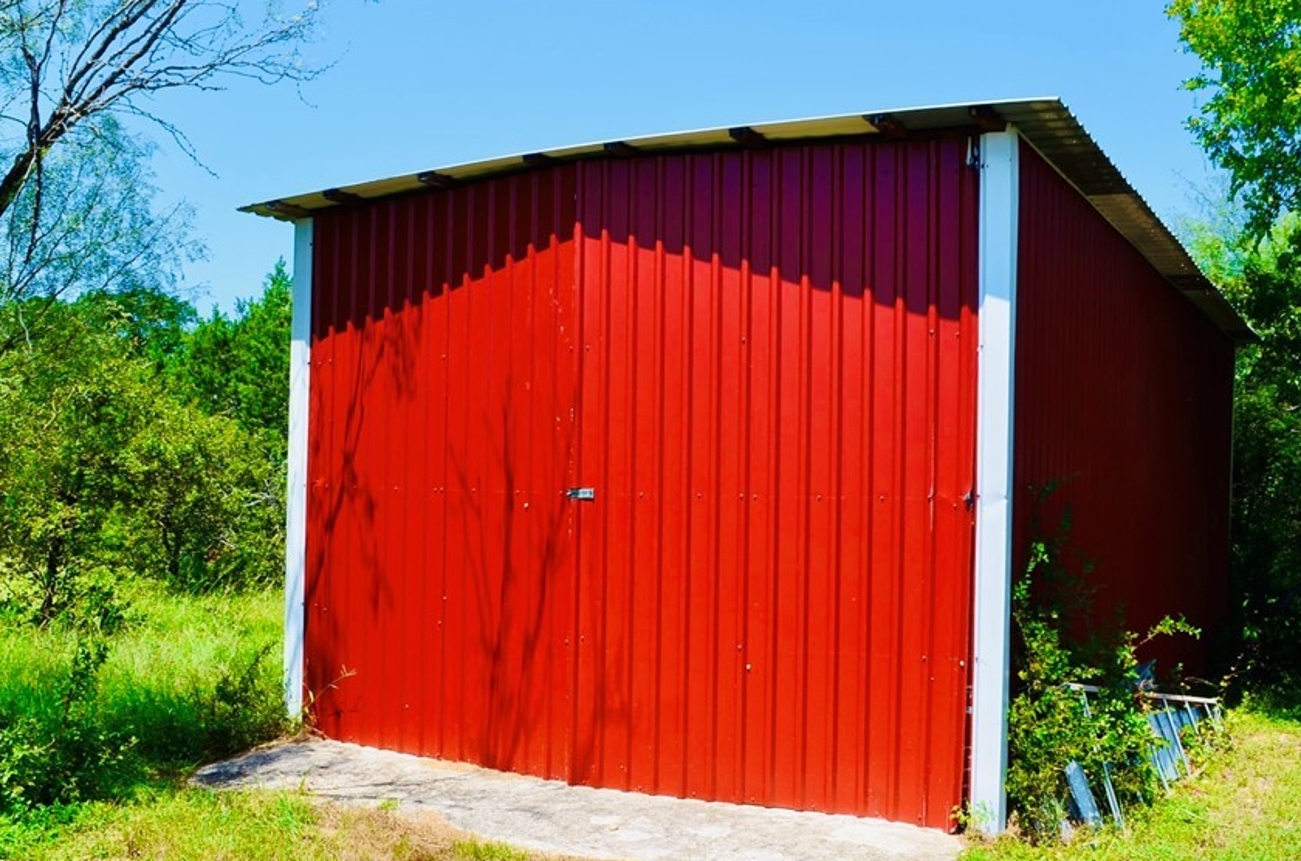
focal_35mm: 35
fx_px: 1262
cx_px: 617
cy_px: 465
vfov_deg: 37.7
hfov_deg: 54.5
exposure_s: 1/125
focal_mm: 18
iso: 160
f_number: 11
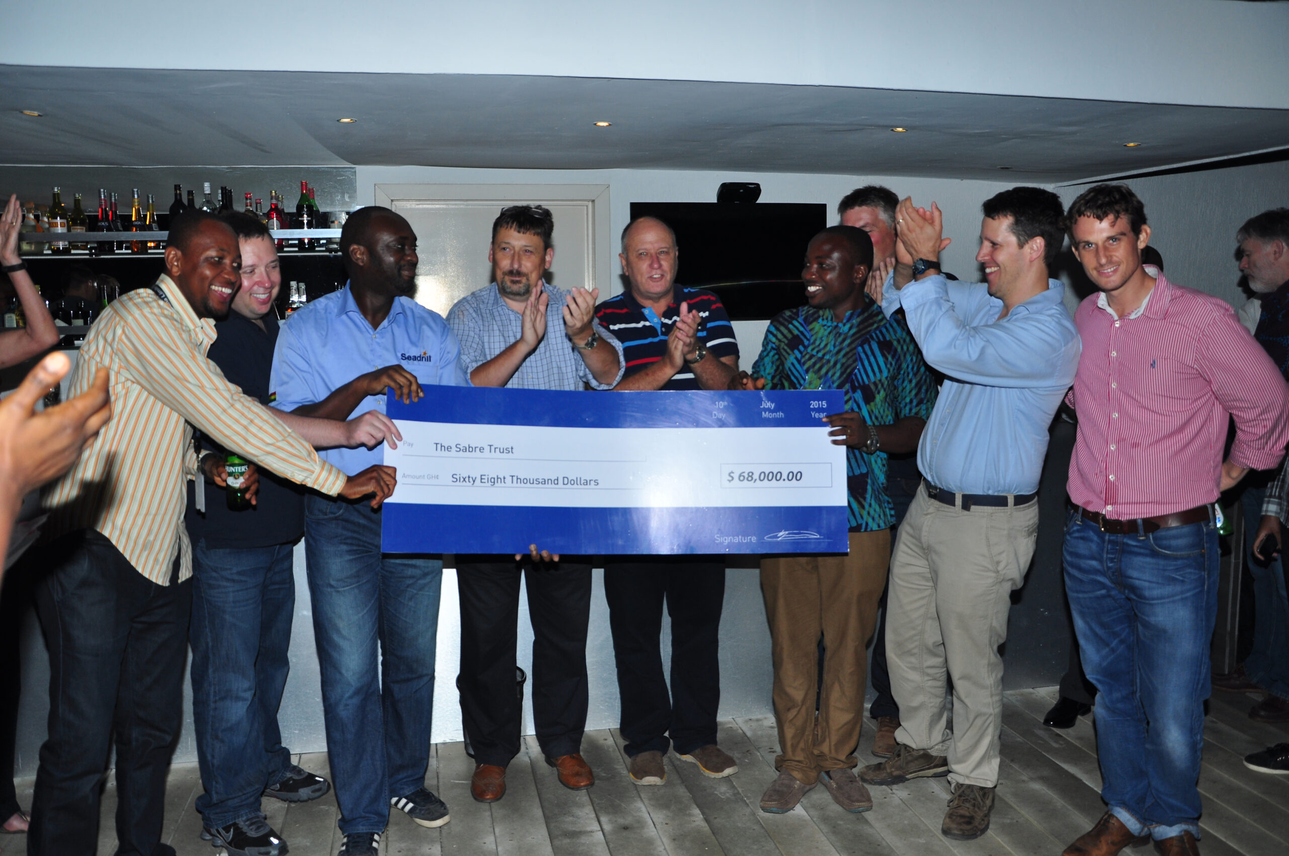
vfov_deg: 47.8
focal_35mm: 27
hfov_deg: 67.4
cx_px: 644
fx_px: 966
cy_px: 428
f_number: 3.5
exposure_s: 1/100
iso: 250
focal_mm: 18
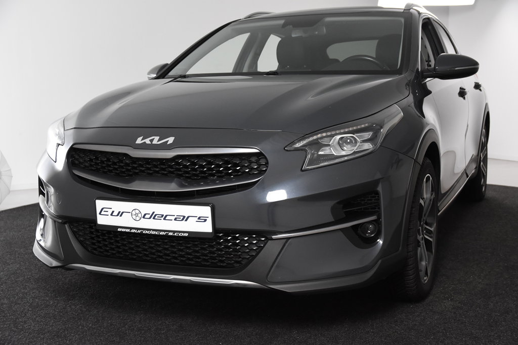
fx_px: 669
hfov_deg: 42.3
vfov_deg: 29.0
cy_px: 172
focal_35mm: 46
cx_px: 259
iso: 1600
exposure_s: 1/100
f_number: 5
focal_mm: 31
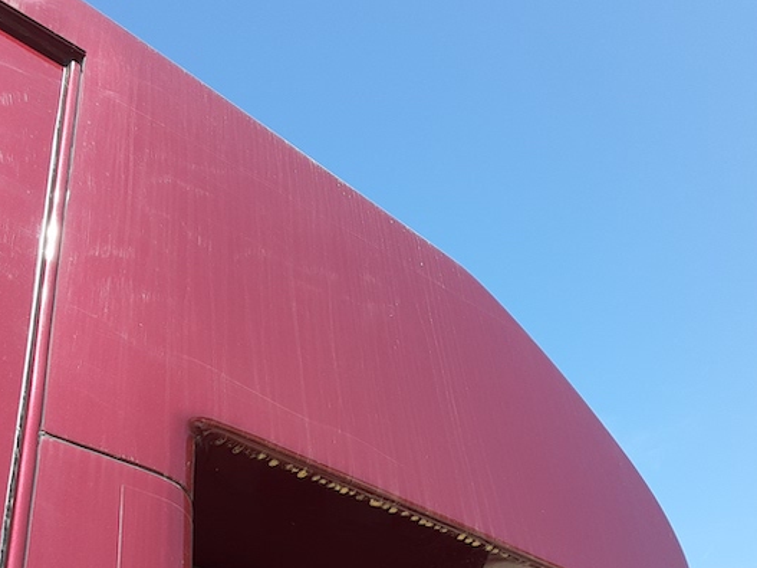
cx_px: 363
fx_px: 896
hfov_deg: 45.8
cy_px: 385
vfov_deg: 34.7
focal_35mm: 41
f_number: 1.9
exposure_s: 1/693
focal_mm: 2.91
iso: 40
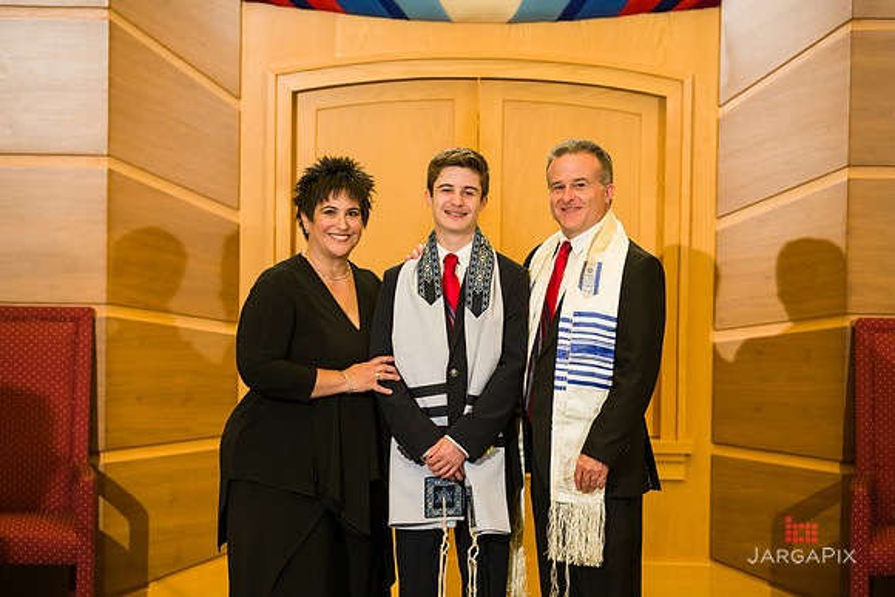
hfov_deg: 13.2
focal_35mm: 155
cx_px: 448
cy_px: 298
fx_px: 3854
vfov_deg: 8.9
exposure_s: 1/200
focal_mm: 155
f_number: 5.6
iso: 1000
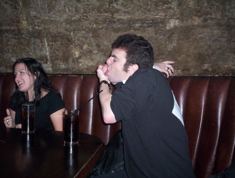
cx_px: 118
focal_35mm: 38
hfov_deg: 48.9
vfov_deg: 37.9
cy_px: 89
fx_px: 259
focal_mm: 4.99
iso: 140
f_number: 4.5
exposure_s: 1/60
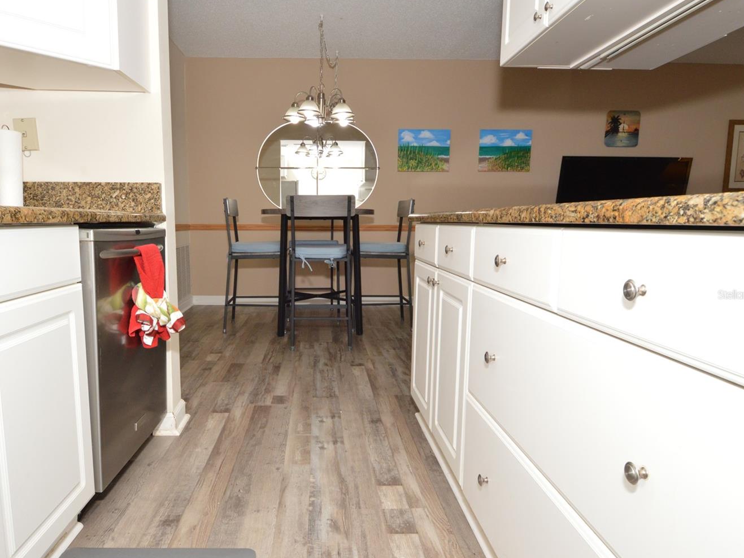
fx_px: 451
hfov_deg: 78.5
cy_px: 295
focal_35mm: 21
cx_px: 316
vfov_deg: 63.4
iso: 800
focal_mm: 12
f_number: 9
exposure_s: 1/60
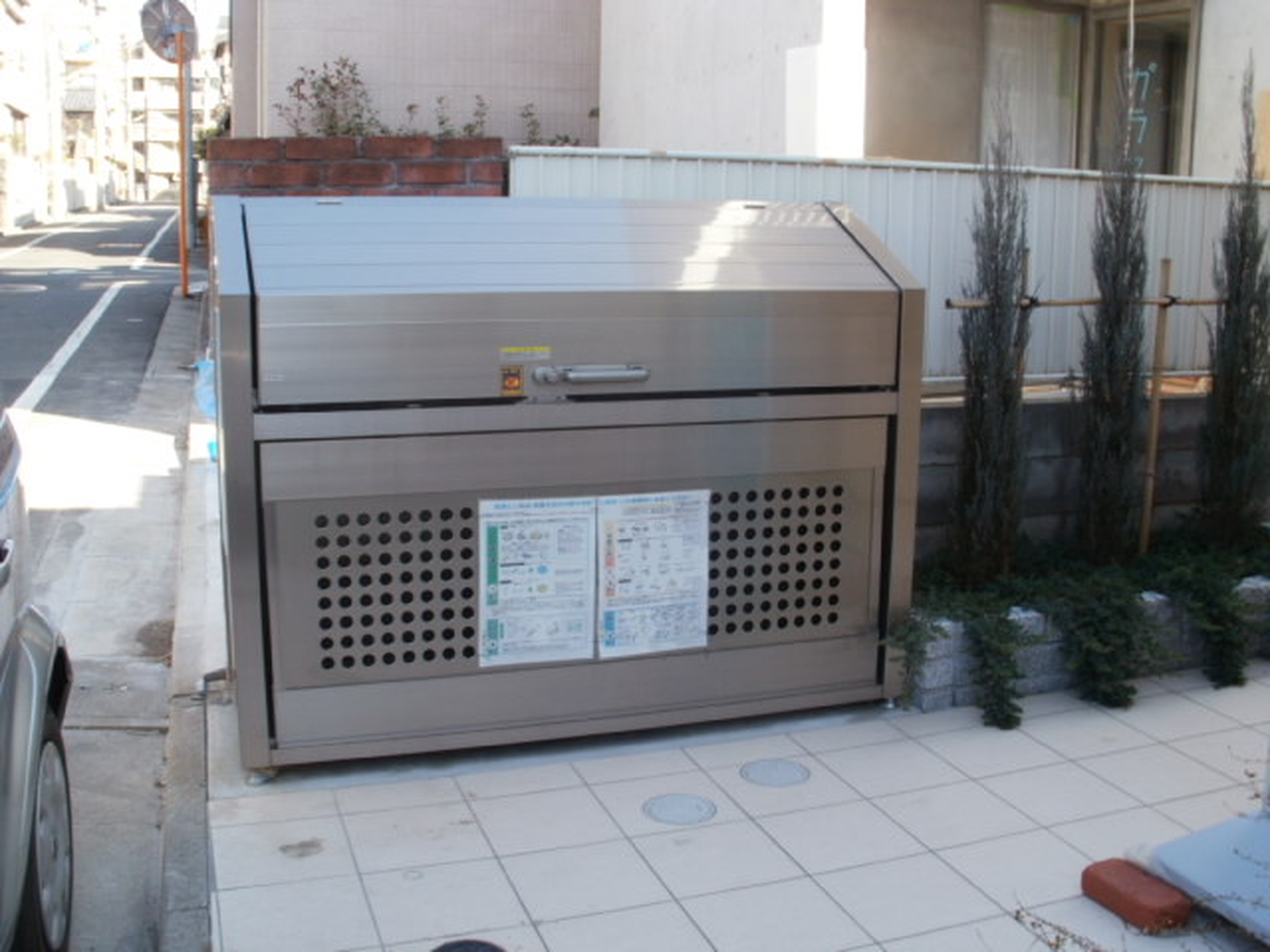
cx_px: 635
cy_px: 476
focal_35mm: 36
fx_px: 1321
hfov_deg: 51.4
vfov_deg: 39.7
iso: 100
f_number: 5.6
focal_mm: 6.3
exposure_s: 1/60
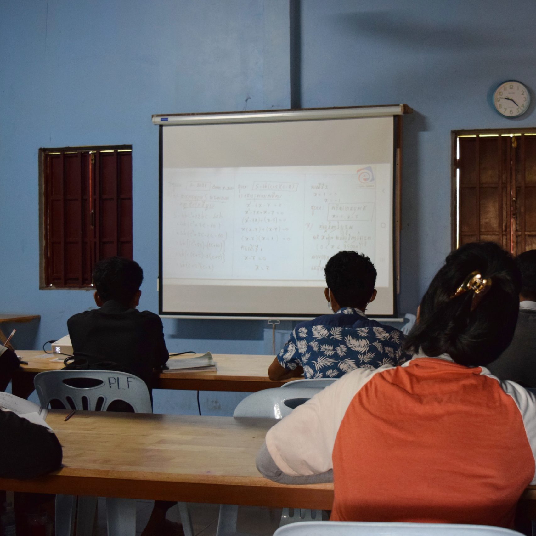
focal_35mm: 46
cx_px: 367
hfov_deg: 36.3
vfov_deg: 36.8
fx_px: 806
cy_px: 268
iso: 2000
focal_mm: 24
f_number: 4
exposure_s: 1/60
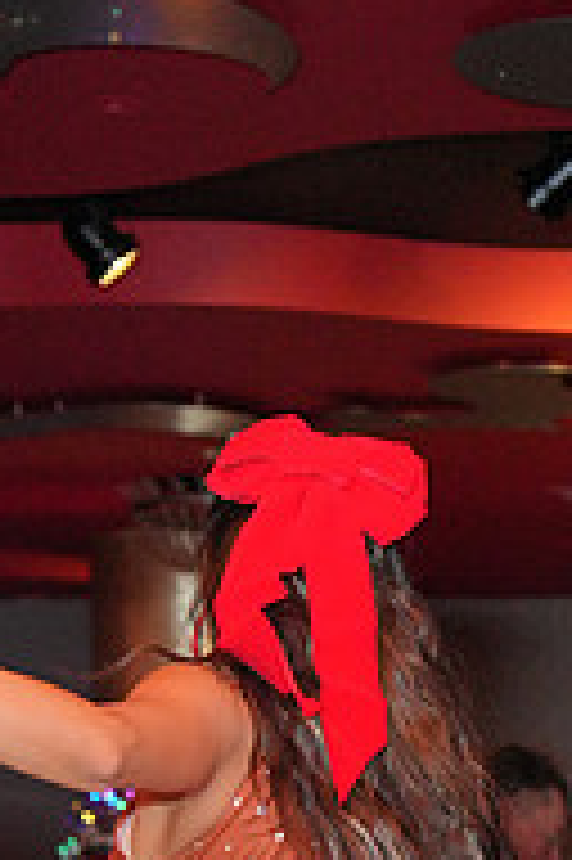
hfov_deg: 9.1
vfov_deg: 13.0
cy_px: 1292
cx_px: 687
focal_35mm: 149
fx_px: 3557
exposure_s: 1/200
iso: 4000
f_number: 4
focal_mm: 49
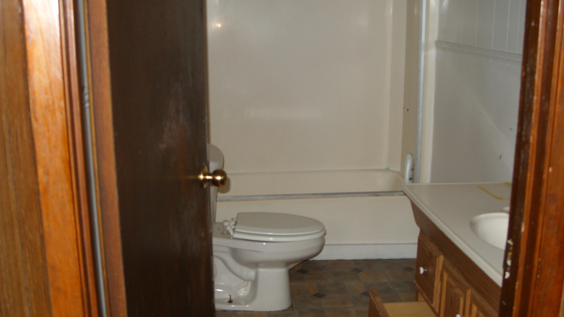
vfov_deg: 28.3
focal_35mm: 42
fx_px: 628
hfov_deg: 48.4
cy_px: 177
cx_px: 278
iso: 50
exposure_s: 1/30
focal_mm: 7.8
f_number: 2.8
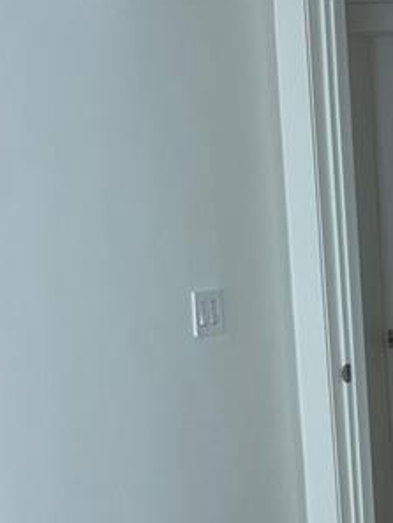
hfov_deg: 13.8
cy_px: 597
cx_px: 580
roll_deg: +1.0
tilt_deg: -15.5
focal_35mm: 101
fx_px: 1528
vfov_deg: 18.6
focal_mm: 5.1
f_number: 1.6
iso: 64
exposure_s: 1/121
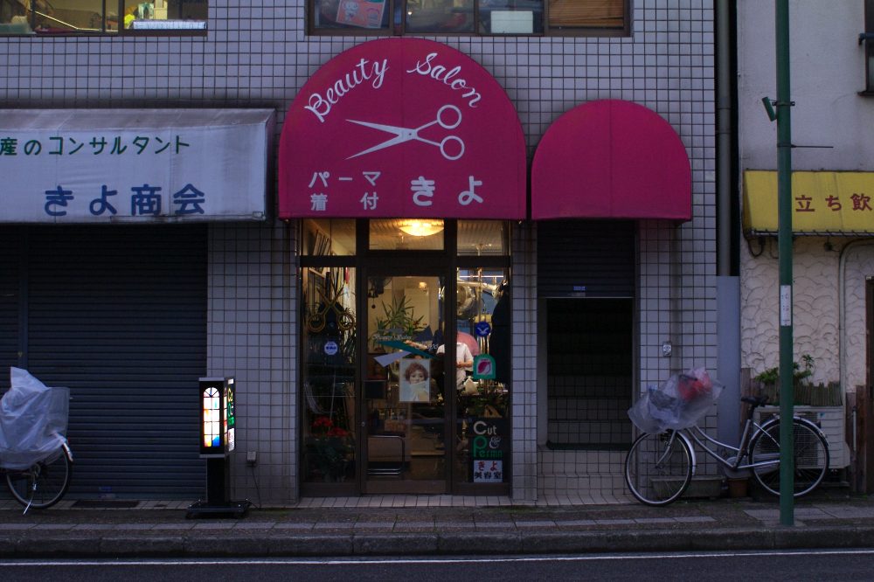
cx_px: 437
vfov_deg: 31.9
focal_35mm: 42
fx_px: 1019
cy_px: 291
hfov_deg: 46.4
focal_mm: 28
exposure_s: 1/20
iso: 400
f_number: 4.5
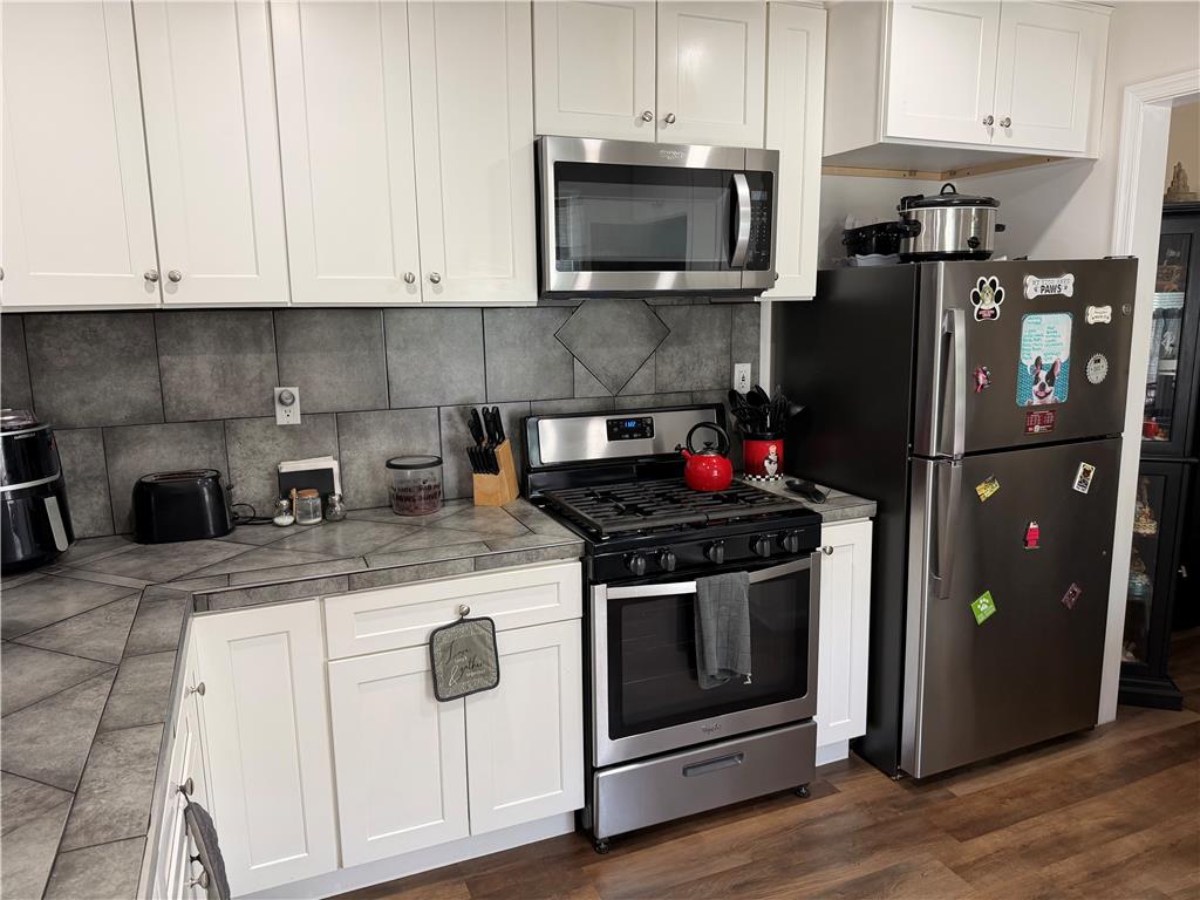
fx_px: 832
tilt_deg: -8.5
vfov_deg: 56.8
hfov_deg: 71.6
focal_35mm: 24
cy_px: 450
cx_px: 600
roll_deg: +0.8
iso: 200
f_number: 1.78
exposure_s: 1/120
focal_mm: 6.76
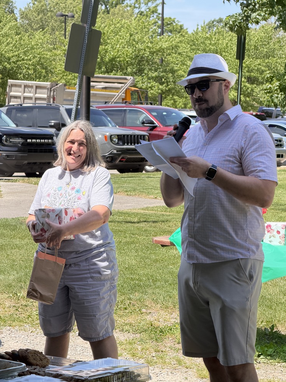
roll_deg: -0.3
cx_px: 144
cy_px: 189
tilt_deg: -2.8
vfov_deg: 19.1
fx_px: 1134
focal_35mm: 103
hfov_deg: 14.4
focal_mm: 16.89
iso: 50
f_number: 2.8
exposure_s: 1/427
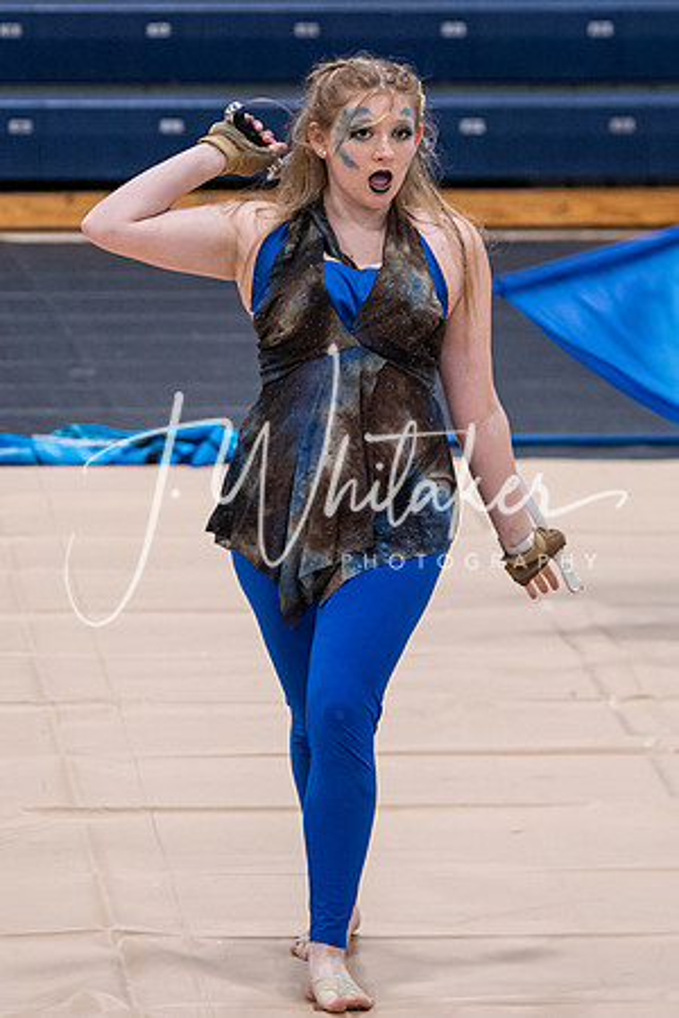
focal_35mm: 340
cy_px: 329
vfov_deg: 6.1
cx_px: 411
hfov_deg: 4.0
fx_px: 9630
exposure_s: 1/200
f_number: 4
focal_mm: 165
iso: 1600
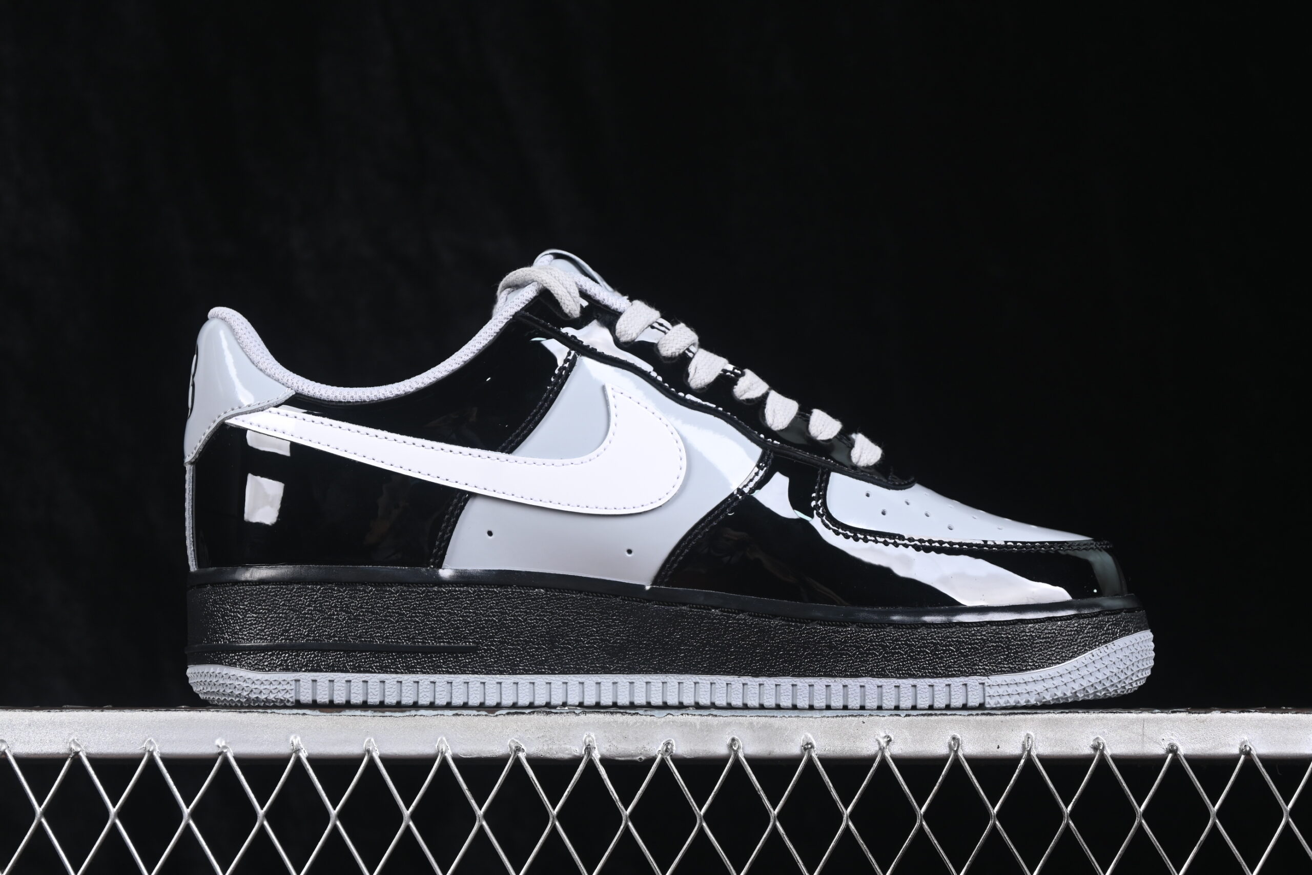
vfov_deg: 18.2
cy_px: 438
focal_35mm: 75
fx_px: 2733
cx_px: 656
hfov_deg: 27.0
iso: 160
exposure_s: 1/60
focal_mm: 50
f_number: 6.3
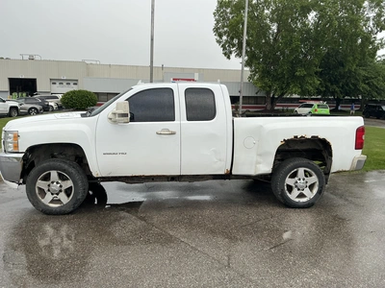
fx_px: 311
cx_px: 192
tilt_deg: -2.4
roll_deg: -0.3
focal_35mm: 28
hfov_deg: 63.4
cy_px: 144
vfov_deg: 49.7
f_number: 1.8
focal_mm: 3
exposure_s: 1/280
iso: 25
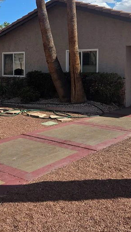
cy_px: 77
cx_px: 37
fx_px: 302
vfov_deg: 41.5
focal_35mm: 49
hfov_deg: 24.2
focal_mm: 5.4
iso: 80
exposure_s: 1/4663
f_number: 1.8
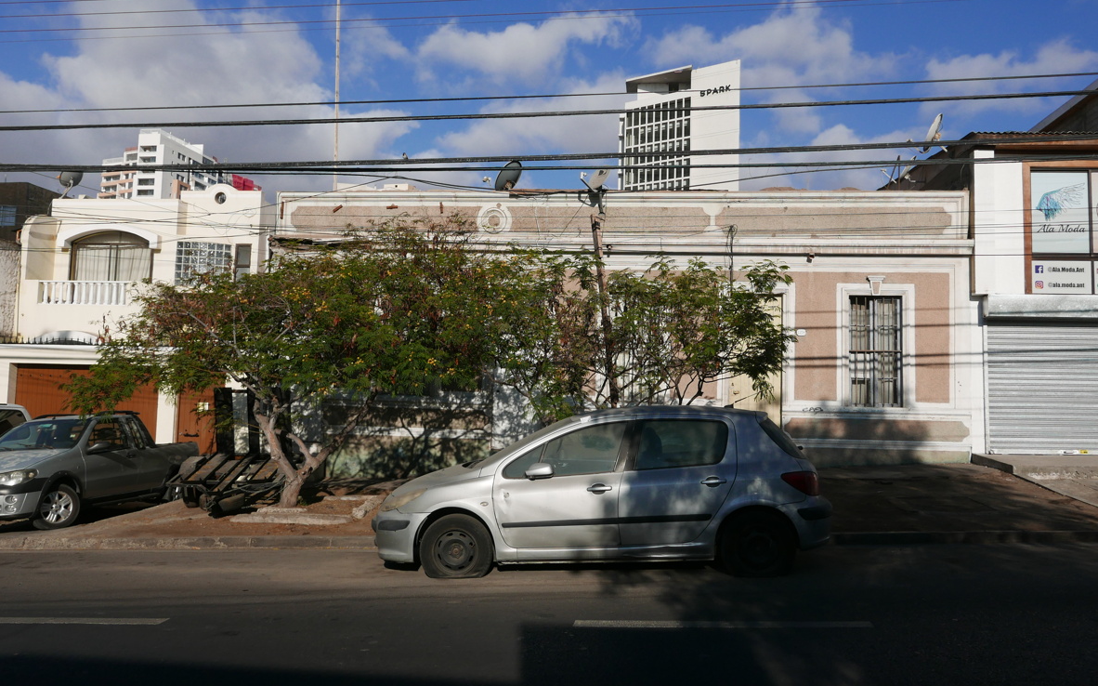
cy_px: 328
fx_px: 927
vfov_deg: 40.6
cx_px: 555
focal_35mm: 31
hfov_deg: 61.2
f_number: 5.6
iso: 200
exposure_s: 1/1300
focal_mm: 13.4
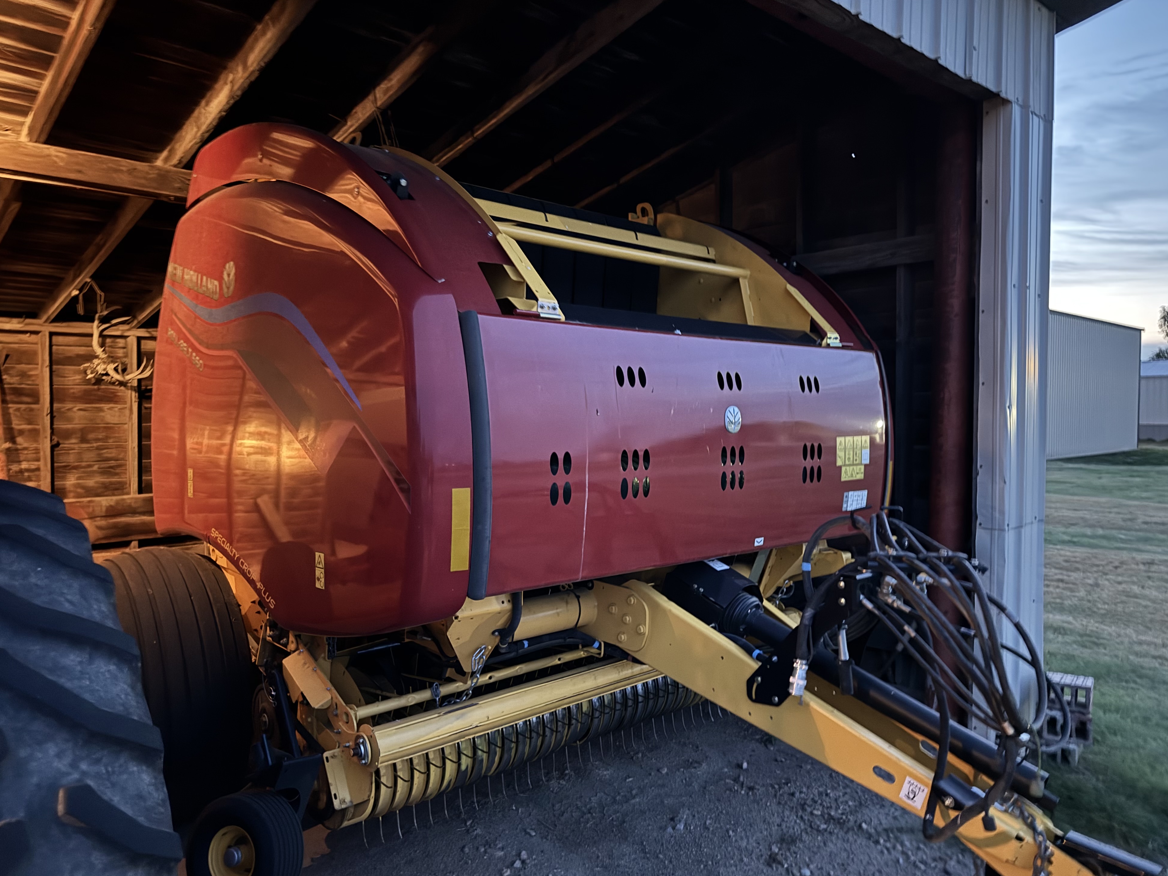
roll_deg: -0.3
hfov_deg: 69.4
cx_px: 588
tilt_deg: -3.4
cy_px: 450
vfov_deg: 54.9
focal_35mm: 25
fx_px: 844
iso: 1000
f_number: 1.78
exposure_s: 1/9
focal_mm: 6.76
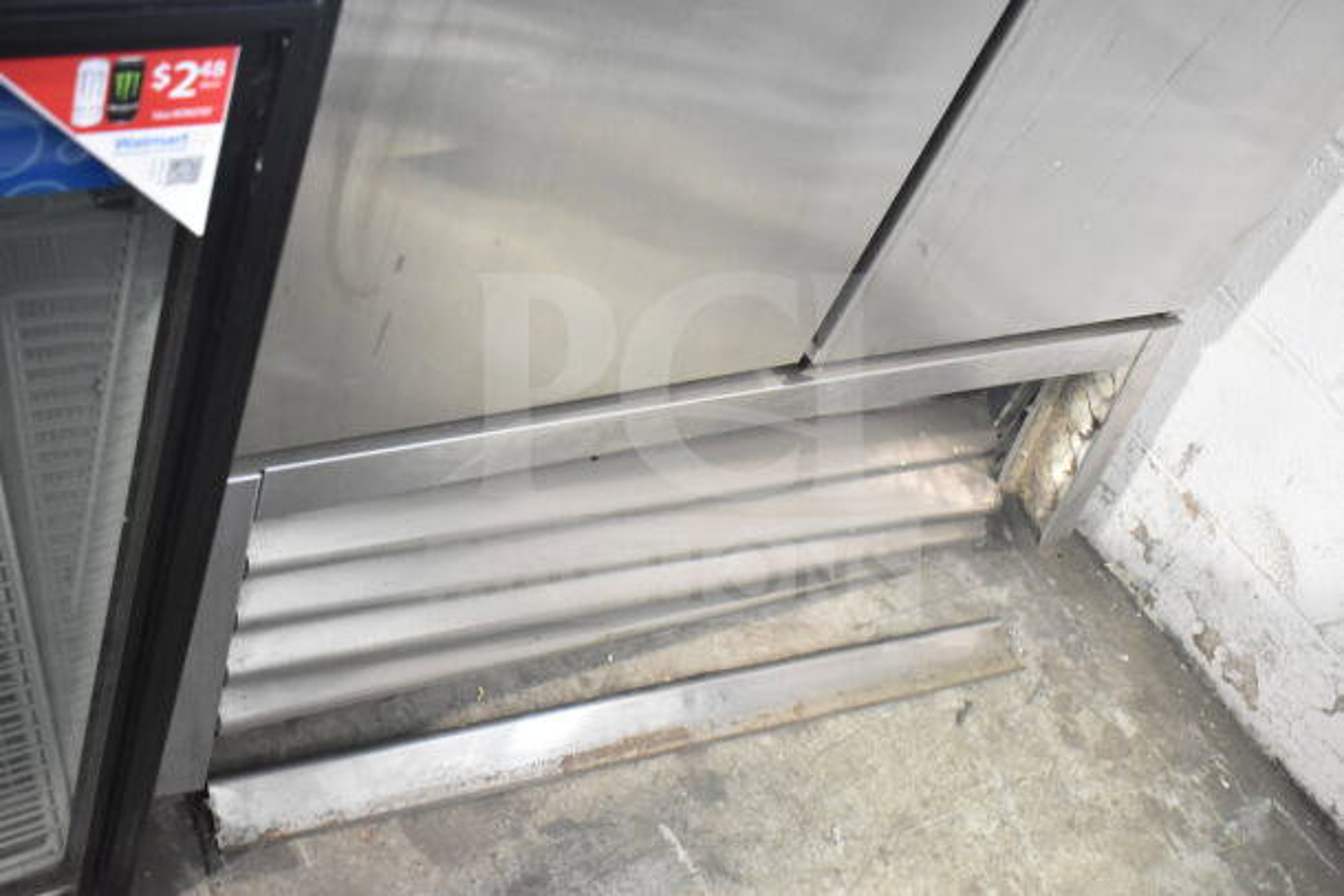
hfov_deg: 42.3
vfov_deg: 29.0
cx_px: 672
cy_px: 448
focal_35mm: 46
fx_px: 1736
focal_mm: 31
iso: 5600
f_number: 4.2
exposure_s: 1/50
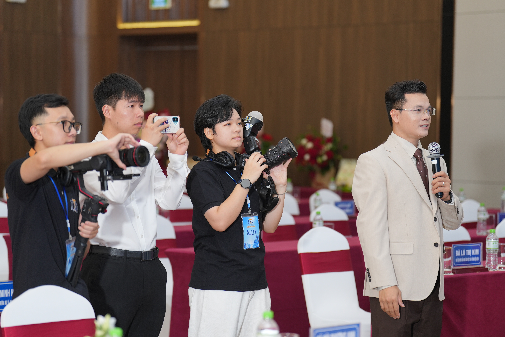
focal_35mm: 107
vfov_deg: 12.8
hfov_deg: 19.1
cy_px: 168
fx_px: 1501
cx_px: 252
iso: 320
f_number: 2.8
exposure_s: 1/160
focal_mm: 107
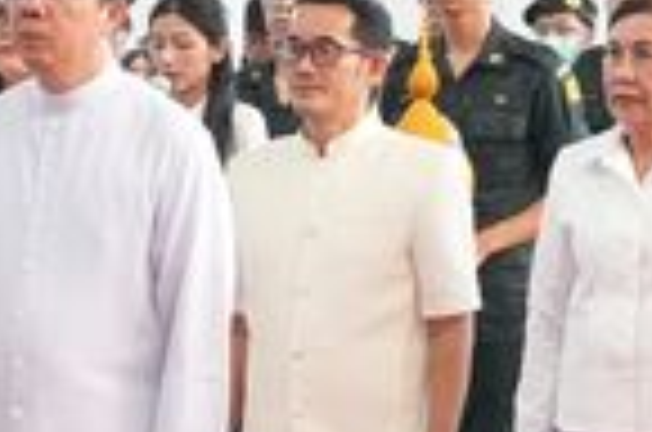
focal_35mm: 259
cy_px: 47
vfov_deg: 5.3
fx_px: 4689
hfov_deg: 7.9
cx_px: 580
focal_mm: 25
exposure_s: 1/125
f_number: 5.6
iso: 1600
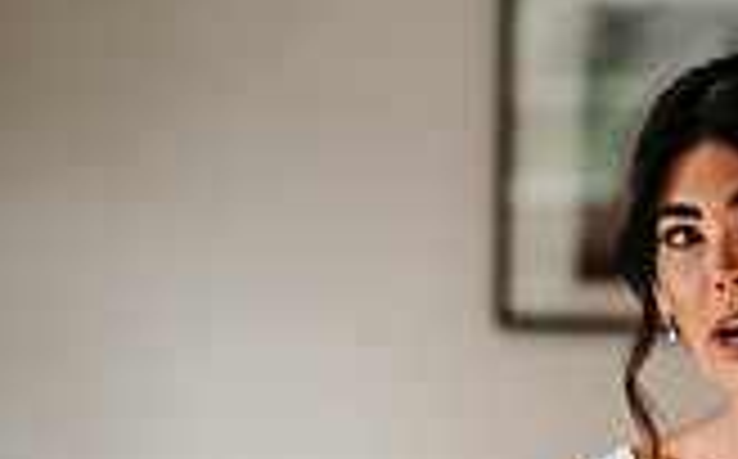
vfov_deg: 5.5
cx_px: 632
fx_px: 4780
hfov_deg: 8.8
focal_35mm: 238
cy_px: 567
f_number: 1.8
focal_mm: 85
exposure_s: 1/200
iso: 280
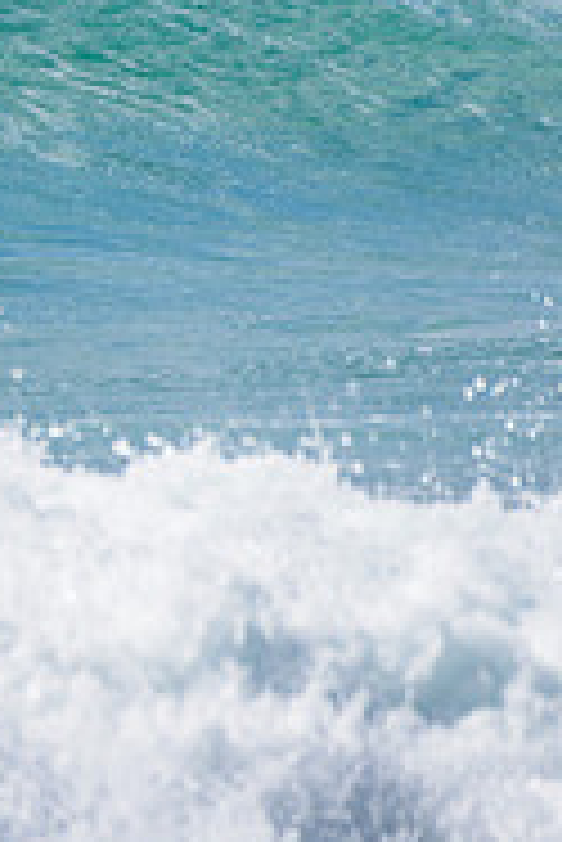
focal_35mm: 1899
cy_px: 35
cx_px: -929
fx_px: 44383
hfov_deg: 0.7
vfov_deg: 1.1
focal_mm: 500
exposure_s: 1/2000
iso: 90
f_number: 5.6
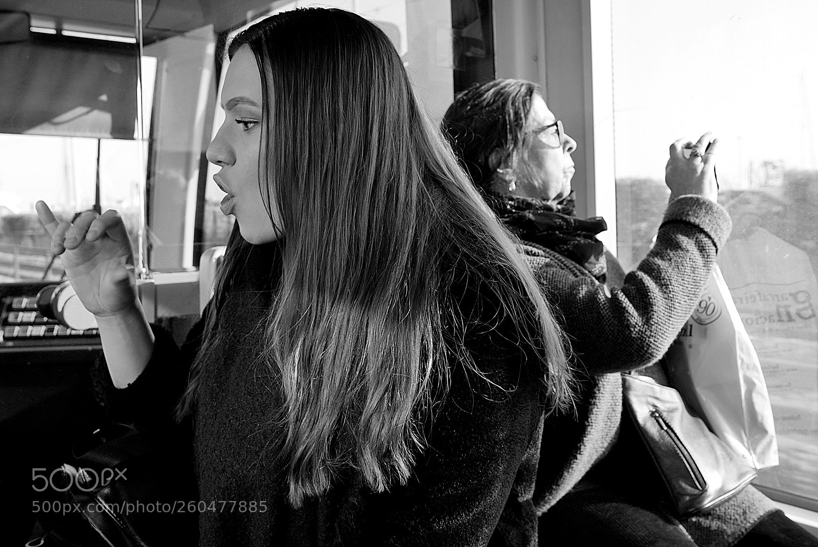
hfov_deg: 54.4
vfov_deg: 37.9
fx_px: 796
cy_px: 274
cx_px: 409
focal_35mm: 35
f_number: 4
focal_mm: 15.9
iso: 200
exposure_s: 1/125
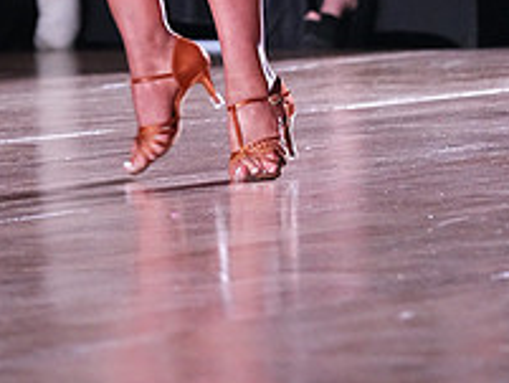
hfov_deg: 5.0
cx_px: 239
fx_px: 5841
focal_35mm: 397
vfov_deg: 3.7
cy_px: -312
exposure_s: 1/400
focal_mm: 143
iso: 10000
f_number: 5
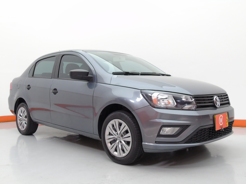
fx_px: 242
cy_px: 92
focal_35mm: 34
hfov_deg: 54.0
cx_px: 123
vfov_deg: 41.8
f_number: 3.8
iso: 160
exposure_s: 1/30
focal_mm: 6.1
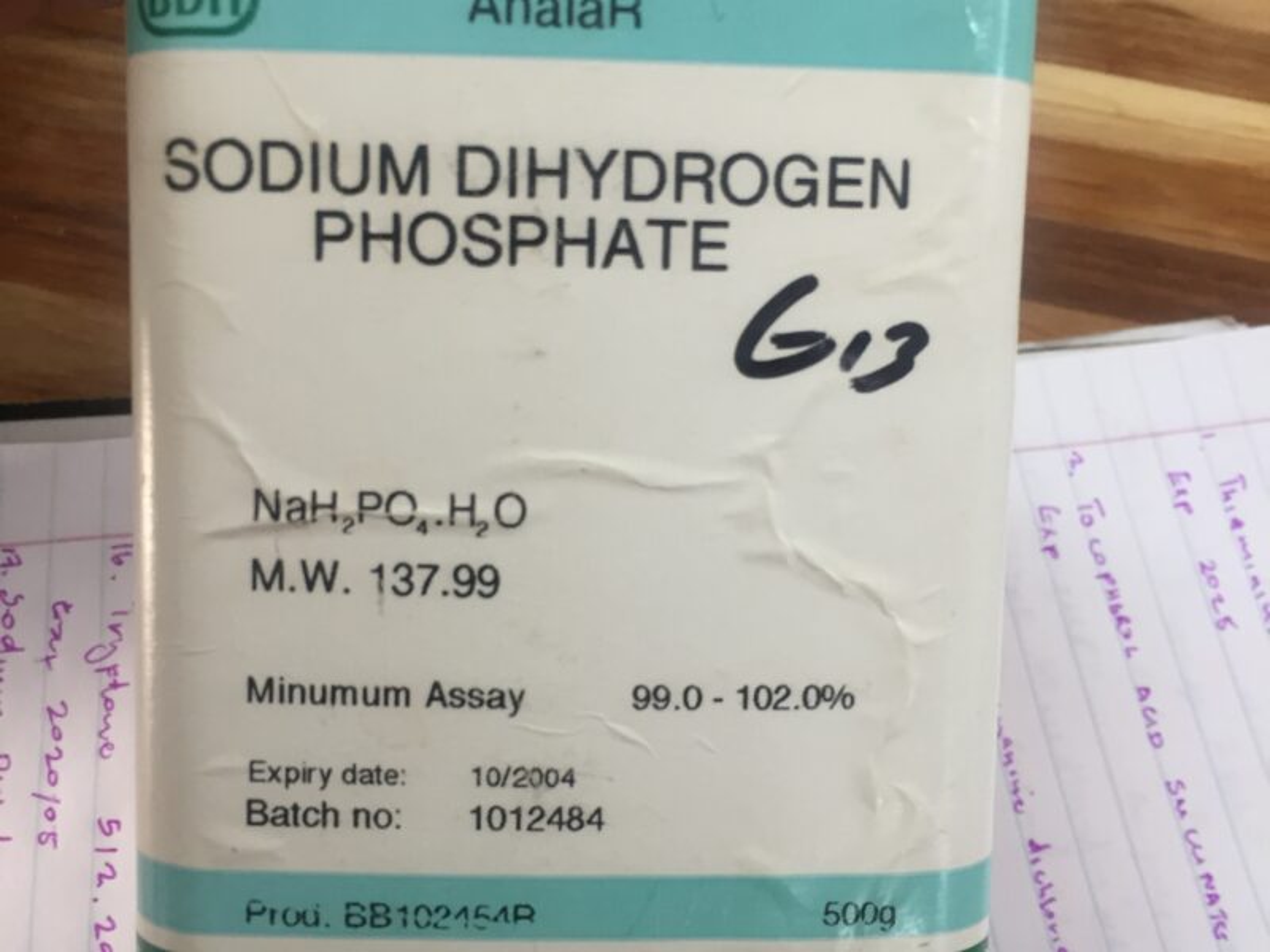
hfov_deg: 61.7
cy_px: 476
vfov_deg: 48.2
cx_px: 635
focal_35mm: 29
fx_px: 1064
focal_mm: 4.15
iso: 100
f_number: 2.2
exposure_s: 1/33
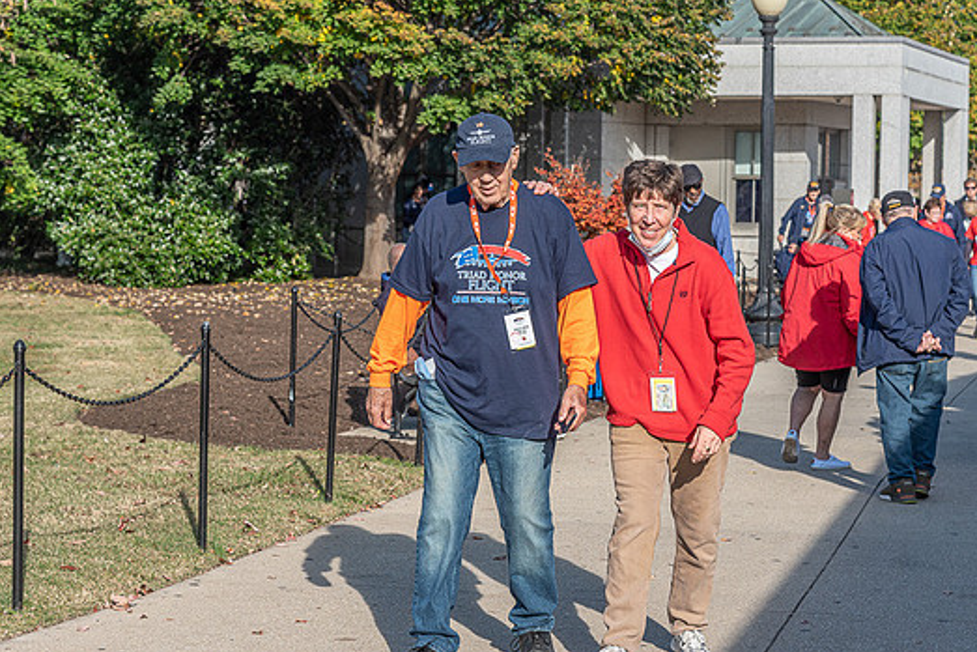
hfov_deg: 22.4
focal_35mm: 91
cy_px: 339
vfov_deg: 15.0
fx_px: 2470
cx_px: 538
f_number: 8
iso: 500
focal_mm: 82
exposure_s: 1/1000
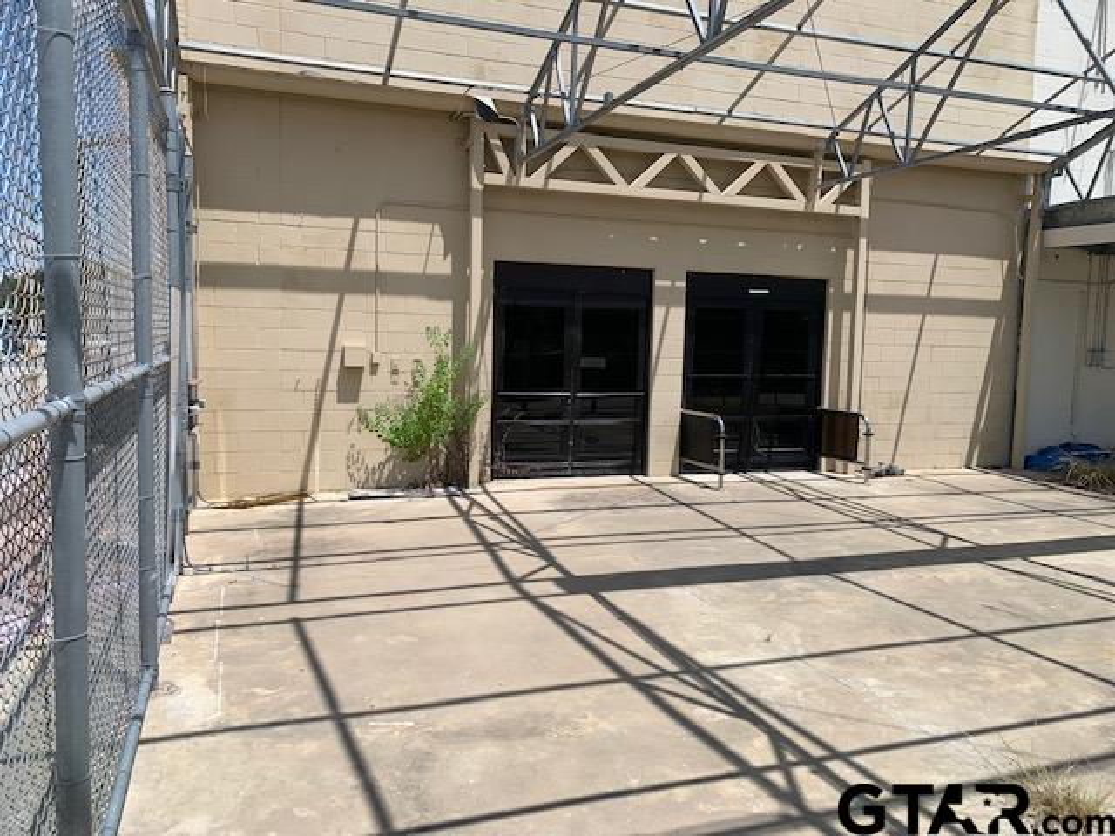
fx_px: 837
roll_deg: -1.2
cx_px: 558
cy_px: 418
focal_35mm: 26
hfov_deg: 67.3
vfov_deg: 53.1
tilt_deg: -5.7
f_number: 1.8
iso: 25
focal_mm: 4.25
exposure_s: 1/3401
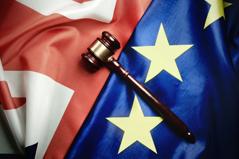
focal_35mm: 52
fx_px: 348
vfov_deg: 25.7
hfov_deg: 37.9
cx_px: 120
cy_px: 80
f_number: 20
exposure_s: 8
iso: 100
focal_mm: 35
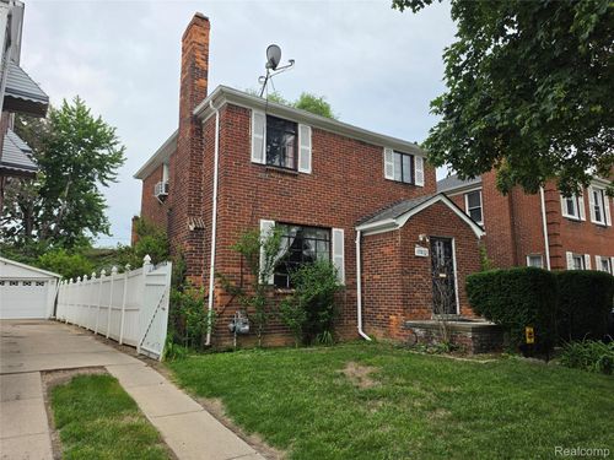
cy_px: 230
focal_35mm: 23
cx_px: 307
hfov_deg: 73.9
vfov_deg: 58.9
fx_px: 408
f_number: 1.4
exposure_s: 1/3092
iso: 64
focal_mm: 6.5
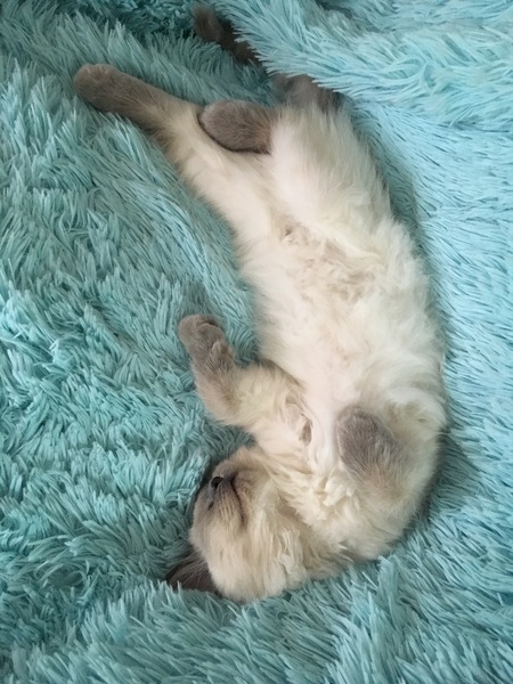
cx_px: 256
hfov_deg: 48.2
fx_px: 573
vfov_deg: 61.7
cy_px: 342
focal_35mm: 29
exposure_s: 1/25
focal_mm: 4.15
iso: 250
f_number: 2.2
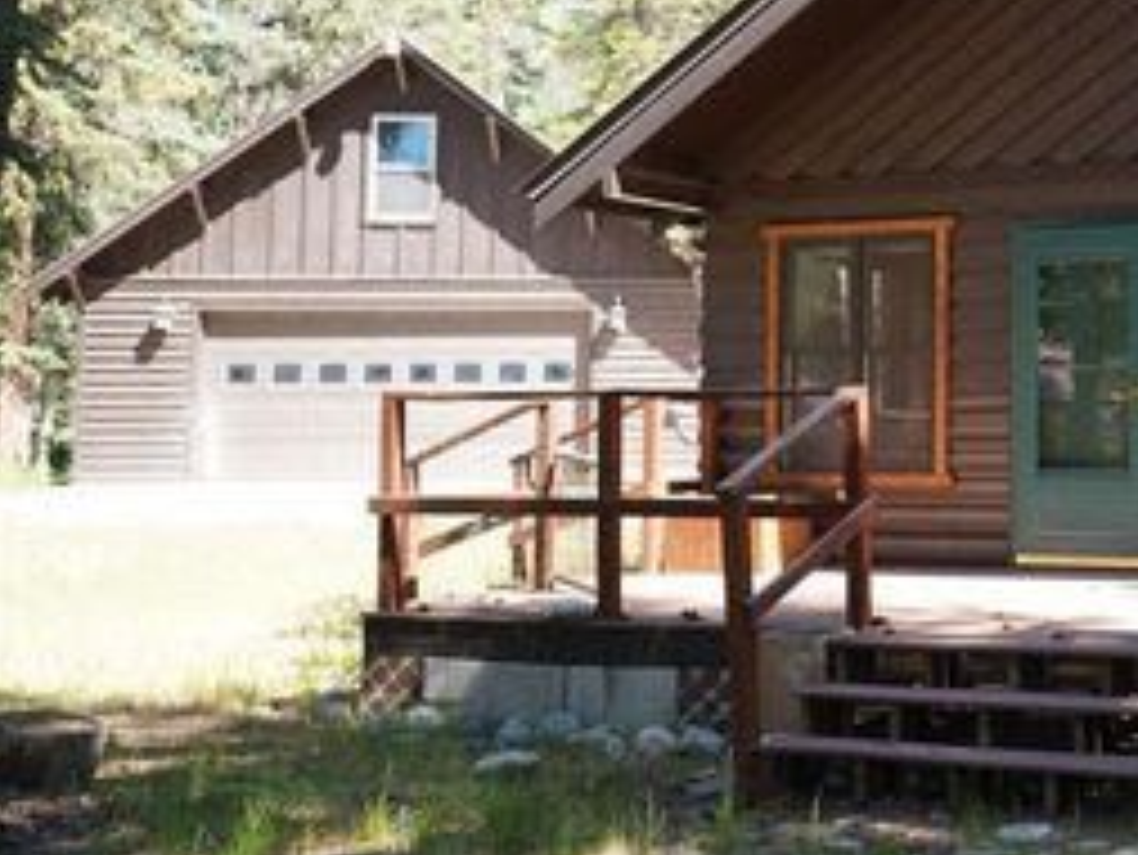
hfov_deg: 31.4
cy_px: 214
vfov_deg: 25.4
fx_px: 1875
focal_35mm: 57
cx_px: 1120
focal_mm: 30
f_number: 4.5
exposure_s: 1/80
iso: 100
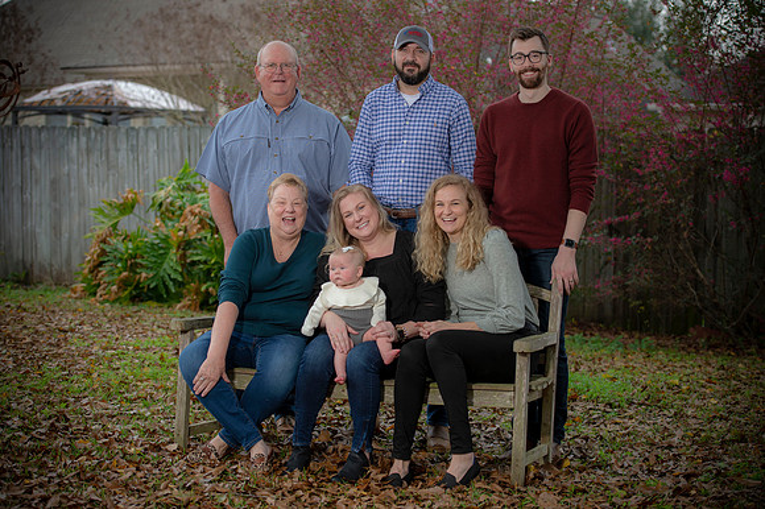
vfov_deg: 19.4
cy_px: 254
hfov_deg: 28.9
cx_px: 382
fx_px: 1487
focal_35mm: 70
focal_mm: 70
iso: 160
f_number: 3.5
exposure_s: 1/200
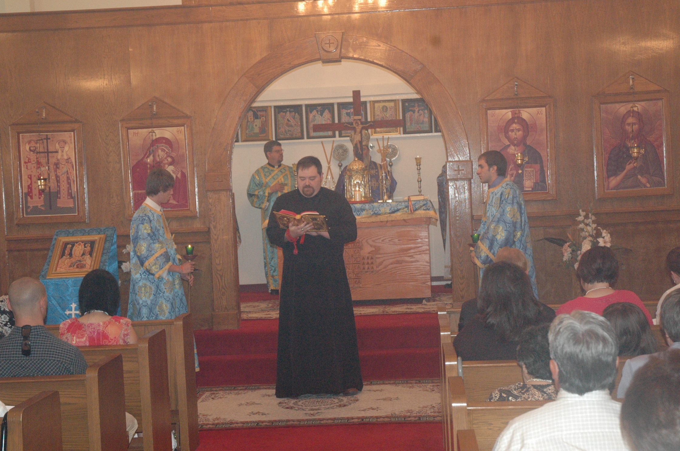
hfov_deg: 33.4
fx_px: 1132
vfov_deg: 22.6
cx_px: 340
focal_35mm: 60
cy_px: 226
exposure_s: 1/60
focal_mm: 40
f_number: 5
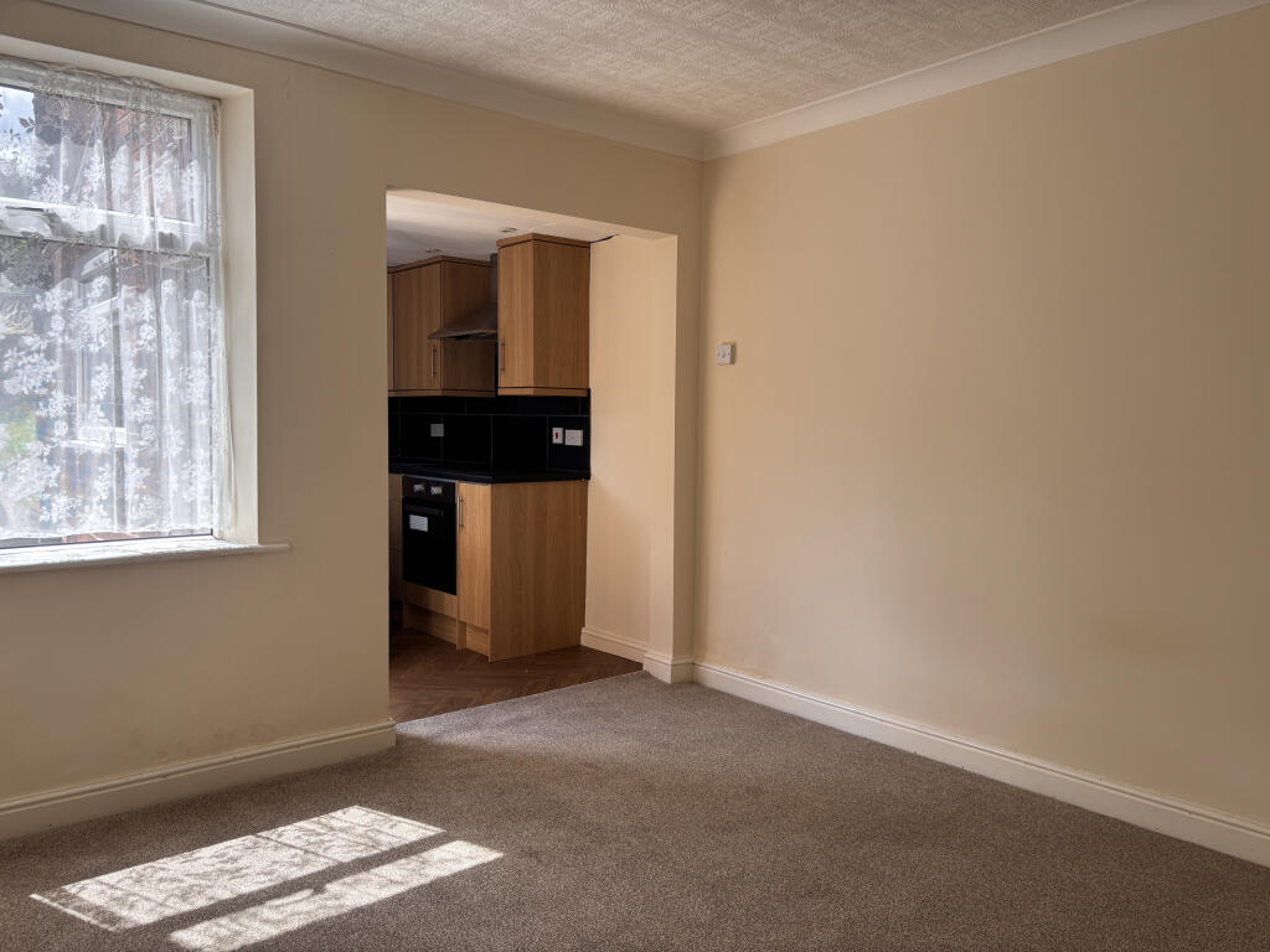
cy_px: 476
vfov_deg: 53.1
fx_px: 954
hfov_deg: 67.3
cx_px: 635
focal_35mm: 26
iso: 50
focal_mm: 5.96
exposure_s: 1/320
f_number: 1.6
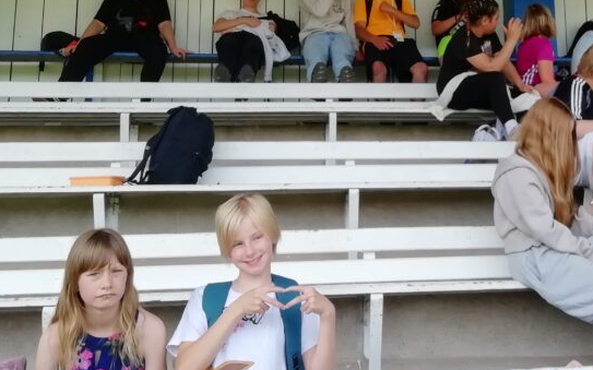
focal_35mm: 52
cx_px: 426
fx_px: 840
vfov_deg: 24.3
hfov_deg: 38.1
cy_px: 48
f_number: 2.2
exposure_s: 1/247
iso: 50
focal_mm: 3.21
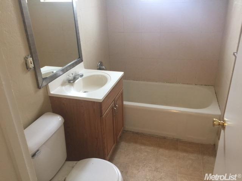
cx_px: 121
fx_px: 203
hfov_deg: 61.7
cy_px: 90
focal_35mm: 29
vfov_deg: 48.2
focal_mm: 4.15
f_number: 2.2
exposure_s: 1/15
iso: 80
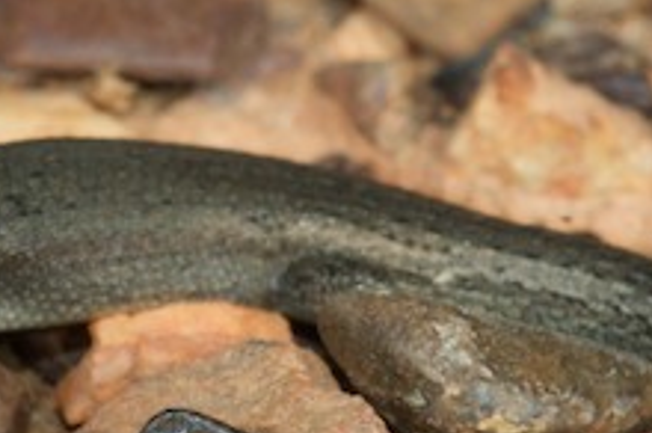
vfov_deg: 3.8
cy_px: 325
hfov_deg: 5.8
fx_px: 6477
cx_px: 130
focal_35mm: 358
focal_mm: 105
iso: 200
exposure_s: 1/125
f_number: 22
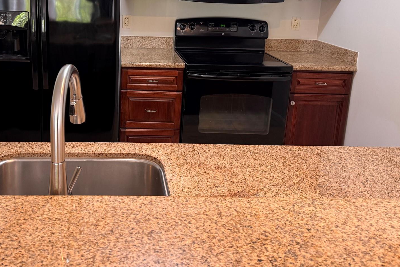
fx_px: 400
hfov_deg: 52.0
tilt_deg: -13.3
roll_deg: -1.1
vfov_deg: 36.0
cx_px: 128
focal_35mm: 36
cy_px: 67
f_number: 1.78
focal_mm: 6.76
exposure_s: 1/60
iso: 250
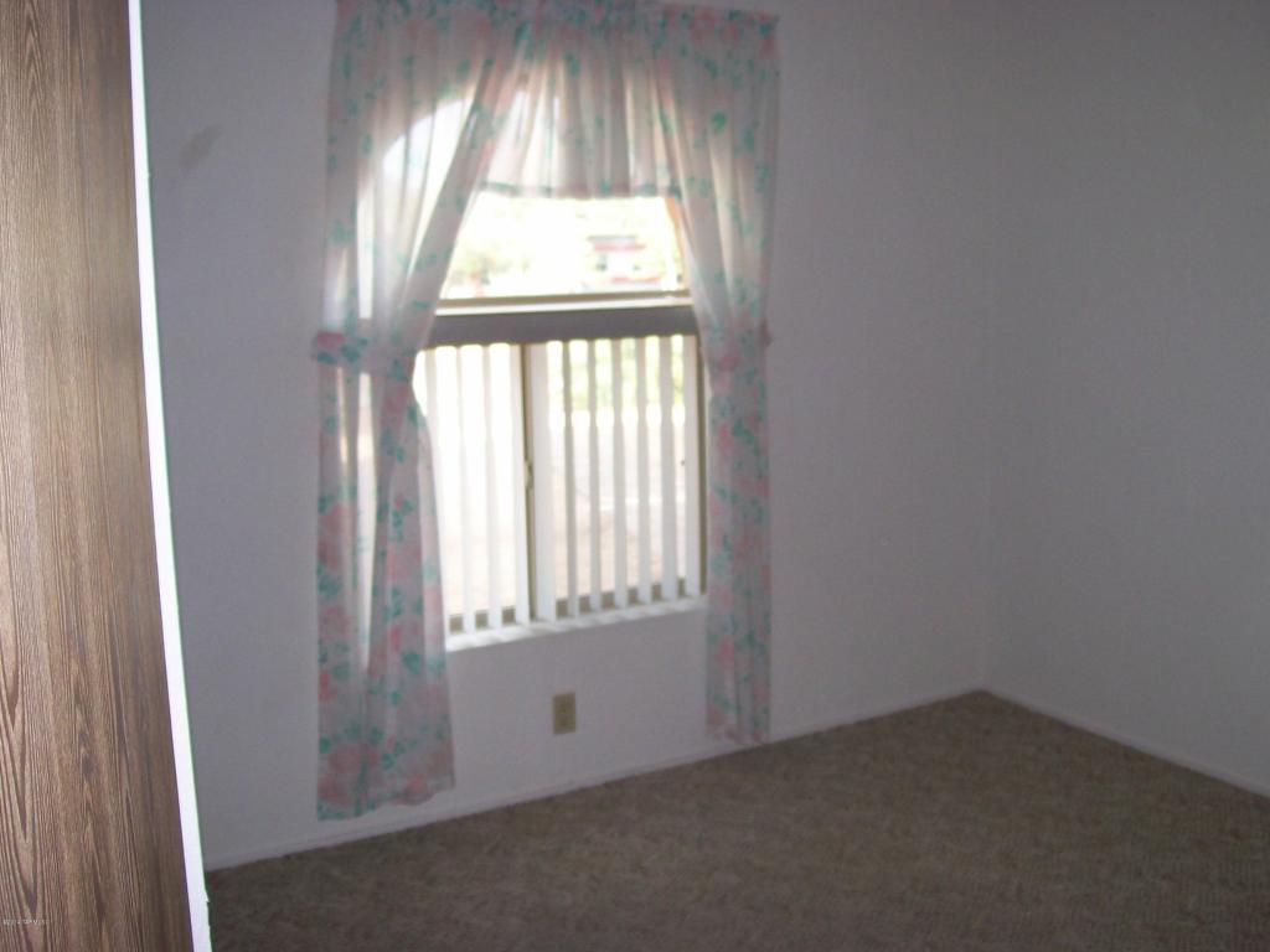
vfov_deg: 39.7
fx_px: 1321
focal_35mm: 36
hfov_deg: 51.4
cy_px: 476
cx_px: 635
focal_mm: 6
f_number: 2.7
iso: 80
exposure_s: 1/64
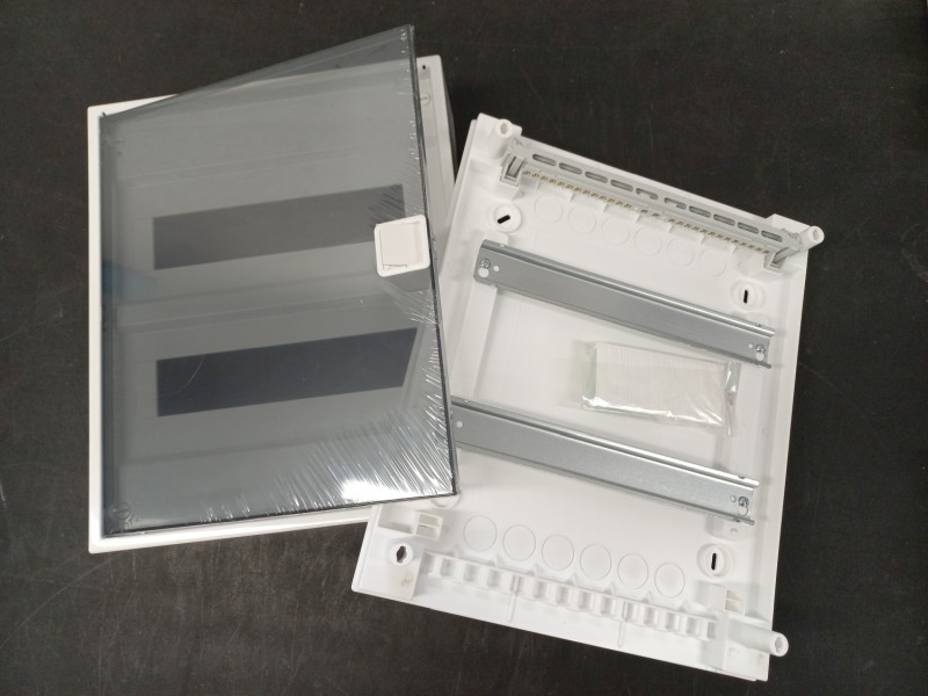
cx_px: 464
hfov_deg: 69.4
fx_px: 670
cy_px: 348
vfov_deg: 54.9
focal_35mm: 25
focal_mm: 4.6
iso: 80
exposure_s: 1/50
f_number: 1.8
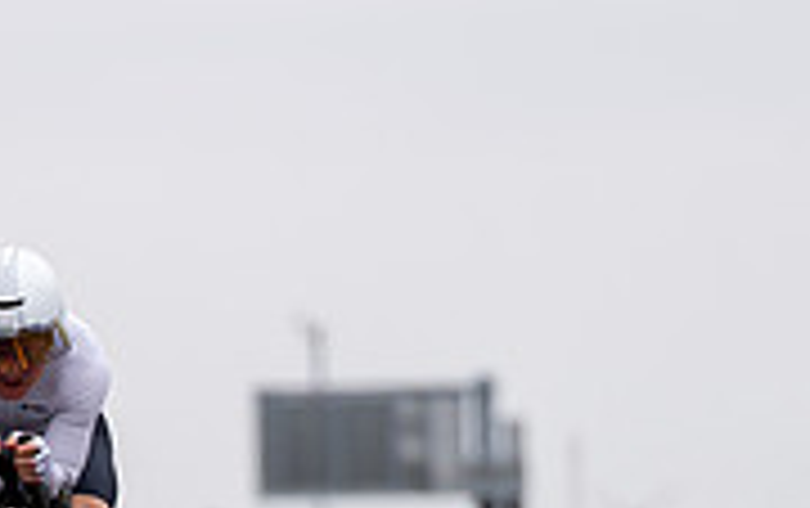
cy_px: 1058
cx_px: -9
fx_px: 20290
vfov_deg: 1.4
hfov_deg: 2.3
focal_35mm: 918
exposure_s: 1/800
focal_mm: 200
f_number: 3.5
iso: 100
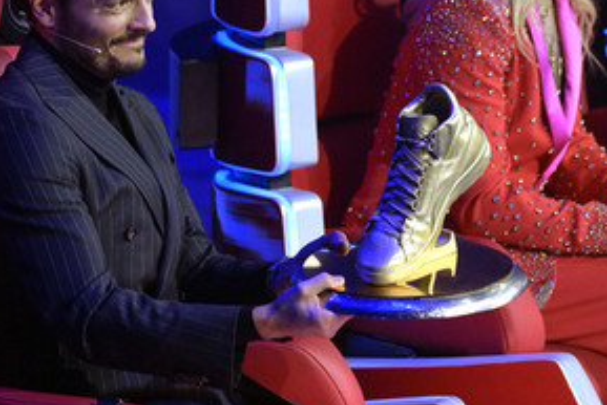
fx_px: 8148
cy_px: 99
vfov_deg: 2.8
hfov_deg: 4.3
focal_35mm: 483
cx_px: 194
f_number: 5.6
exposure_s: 1/400
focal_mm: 310
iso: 12800
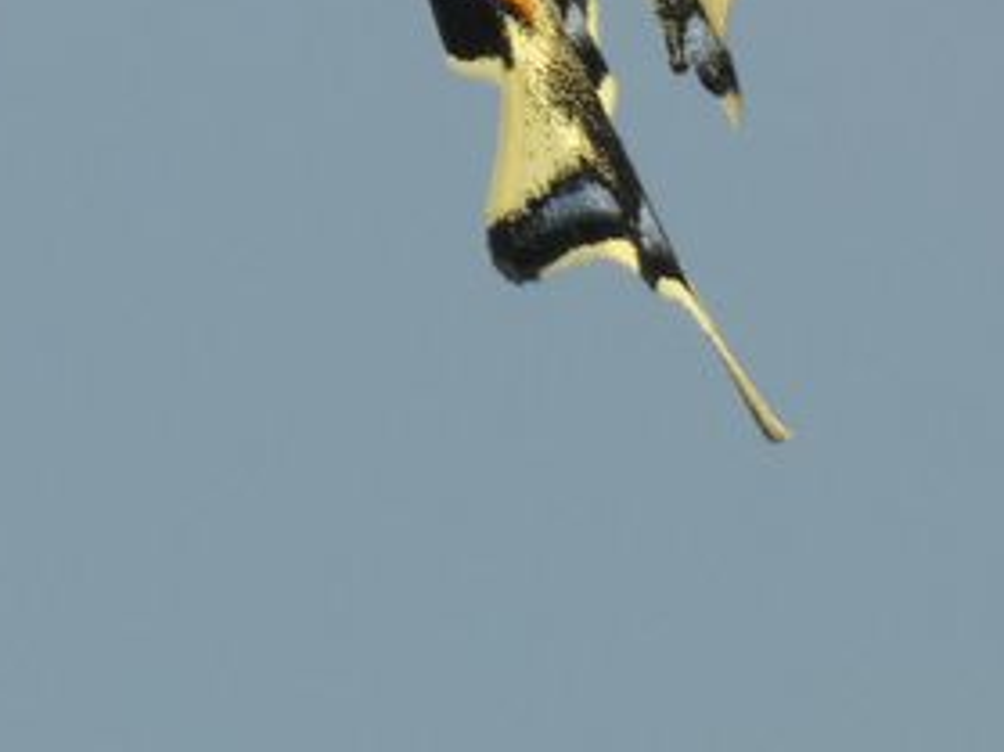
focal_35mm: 1070
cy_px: -252
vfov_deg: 1.4
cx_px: -13
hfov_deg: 1.9
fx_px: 31021
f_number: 5.6
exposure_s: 1/200
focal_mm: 62.7
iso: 80
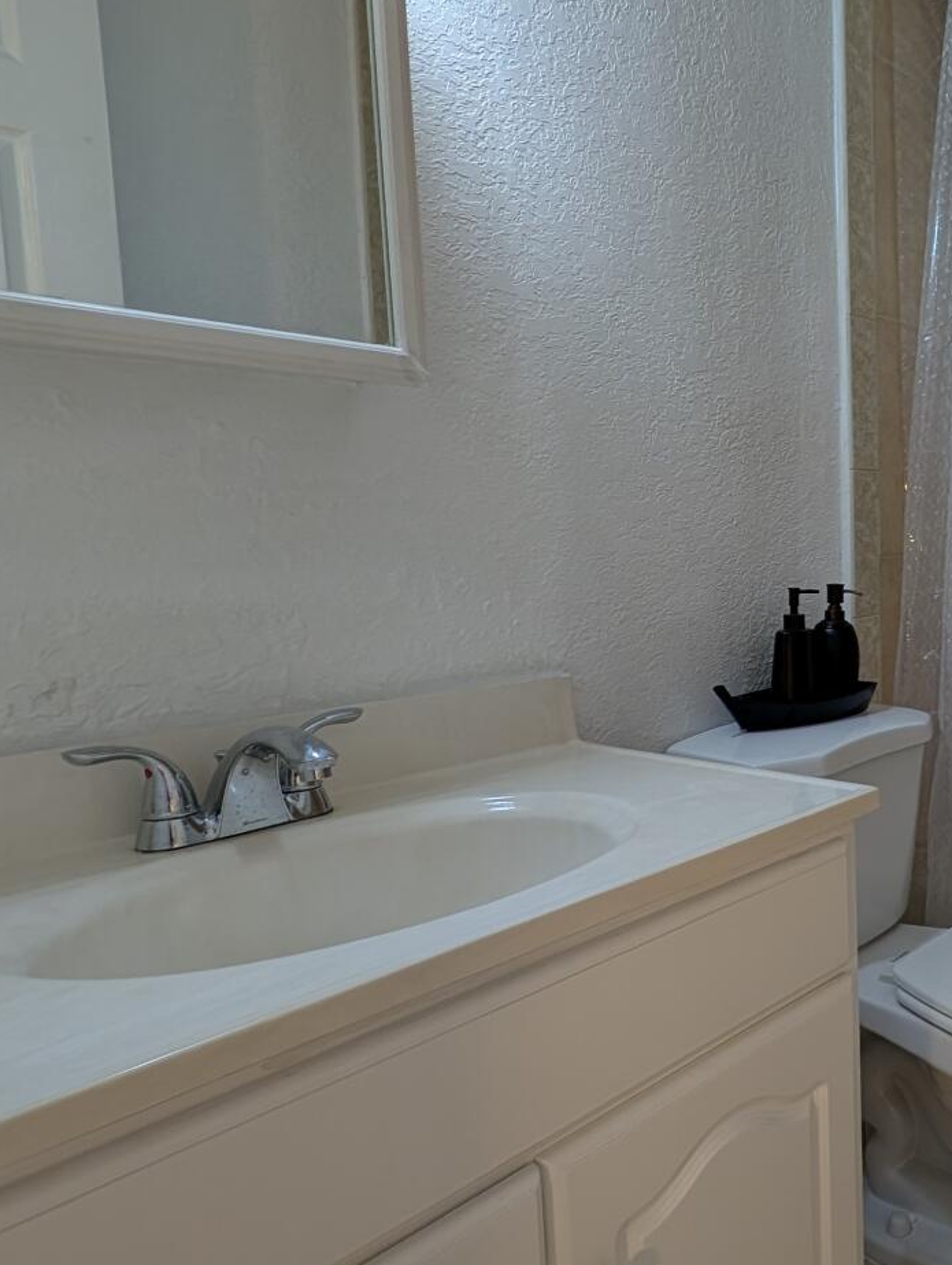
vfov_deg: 67.2
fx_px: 951
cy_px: 661
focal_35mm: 26
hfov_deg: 44.1
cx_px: 981
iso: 37
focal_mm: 2.23
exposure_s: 1/60
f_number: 1.95
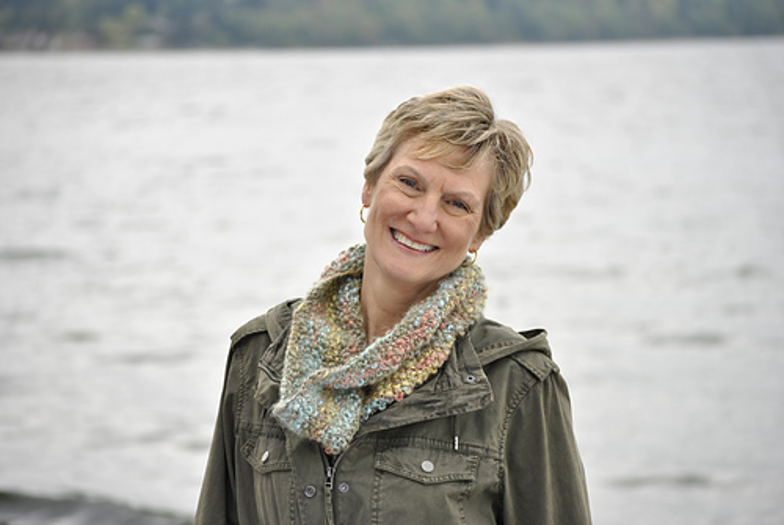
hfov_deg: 13.7
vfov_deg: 9.2
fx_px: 3271
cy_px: 262
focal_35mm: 150
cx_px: 392
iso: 100
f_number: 4.5
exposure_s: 1/200
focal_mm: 100
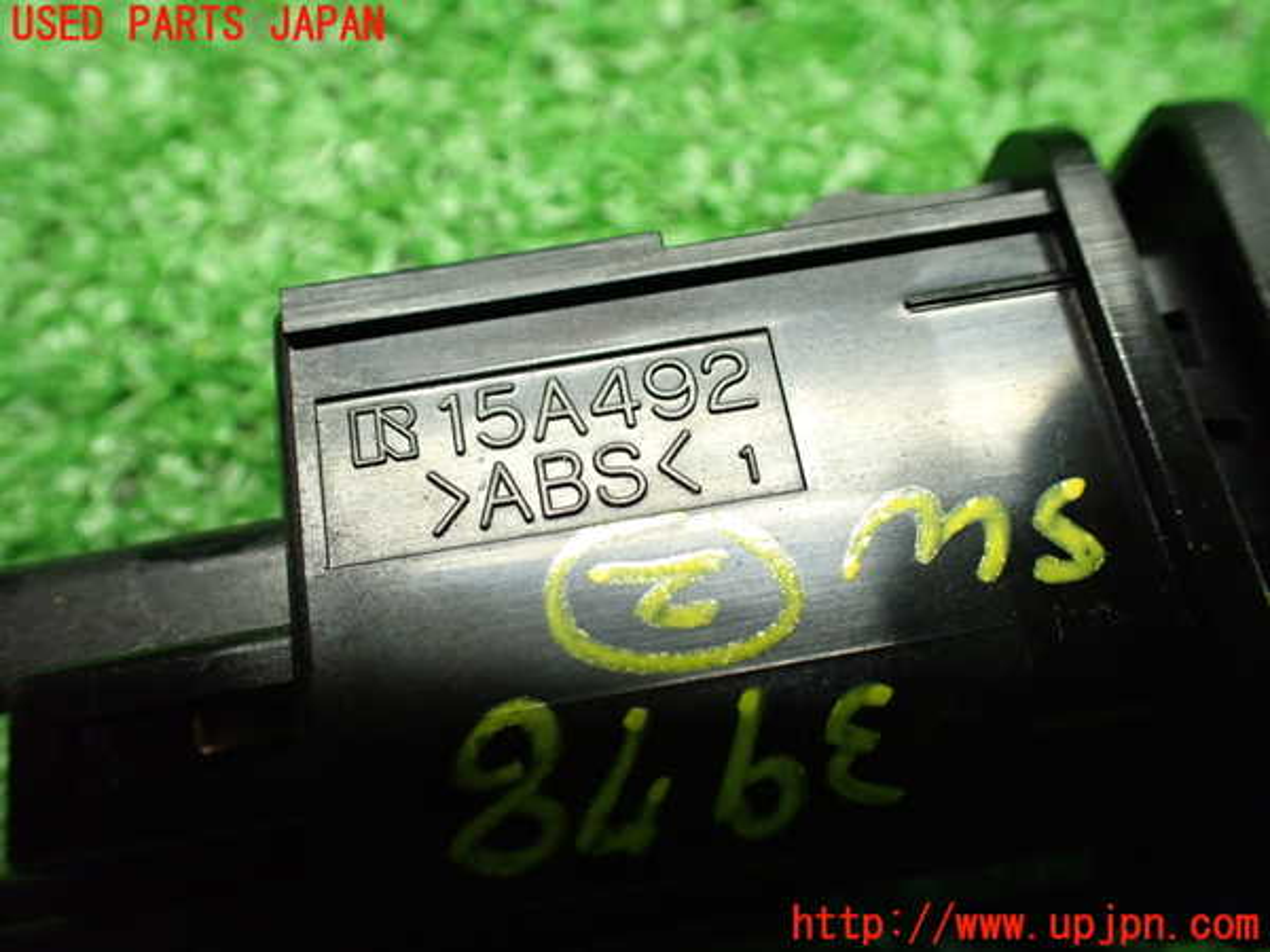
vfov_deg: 46.8
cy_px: 476
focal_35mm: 30
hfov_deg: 60.0
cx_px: 635
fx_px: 1101
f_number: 2.3
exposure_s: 1/100
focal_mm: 5.4
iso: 800
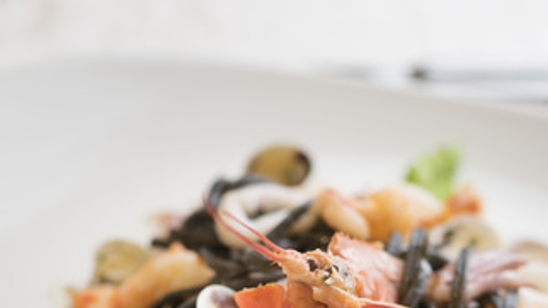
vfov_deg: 13.1
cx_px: 283
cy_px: 302
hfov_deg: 23.4
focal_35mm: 91
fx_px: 1322
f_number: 2.5
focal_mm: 35
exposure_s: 1/25
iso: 100
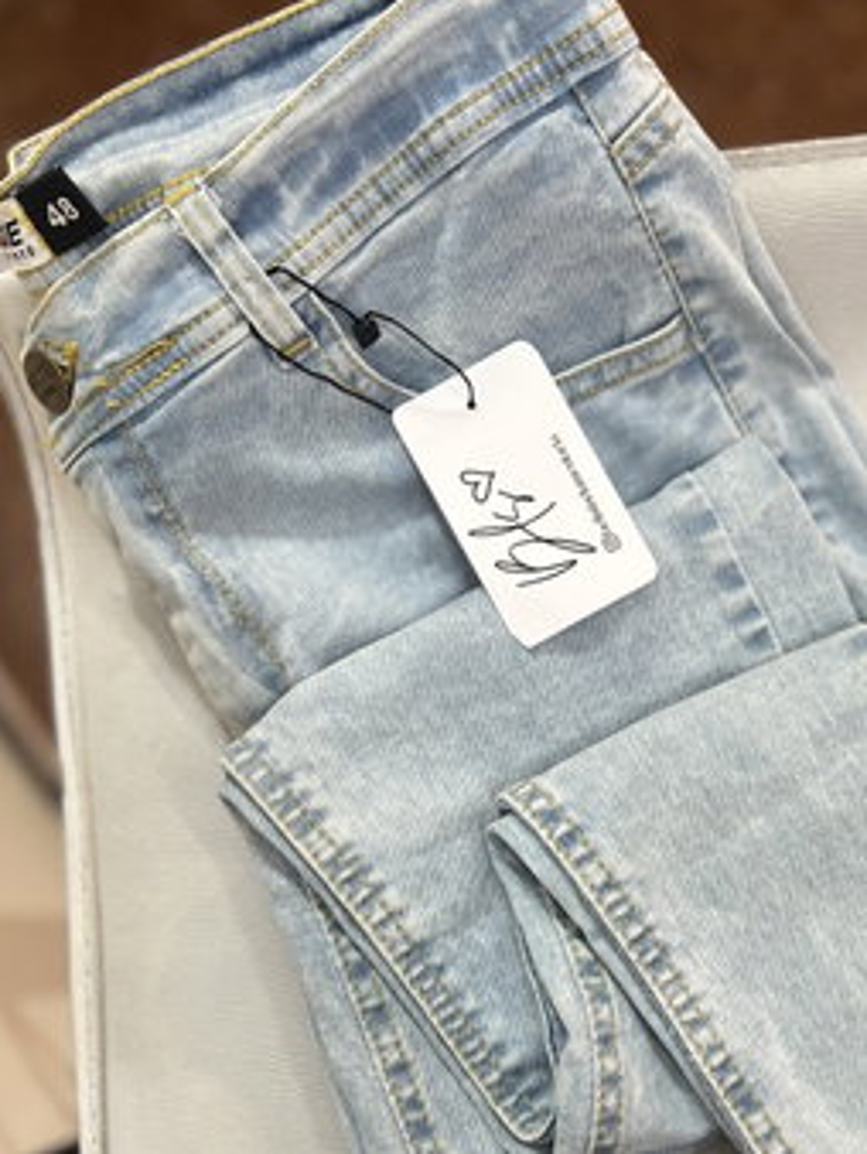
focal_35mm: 41
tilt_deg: -79.3
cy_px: 674
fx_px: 1367
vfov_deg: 45.6
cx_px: 570
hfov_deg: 34.9
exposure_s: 1/100
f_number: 1.5
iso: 100
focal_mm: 5.7
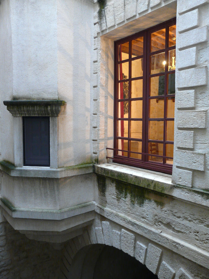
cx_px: 104
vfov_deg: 63.4
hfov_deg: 49.7
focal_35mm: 28
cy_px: 140
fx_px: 225
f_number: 2.8
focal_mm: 4.6
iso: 200
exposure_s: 1/5
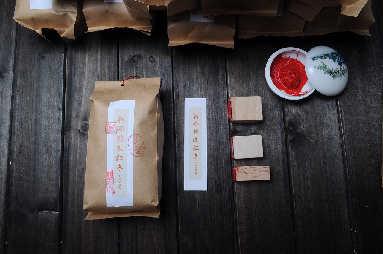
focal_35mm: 27
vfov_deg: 47.8
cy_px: 127
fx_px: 287
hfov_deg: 67.4
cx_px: 192
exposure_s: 1/125
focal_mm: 18
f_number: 18
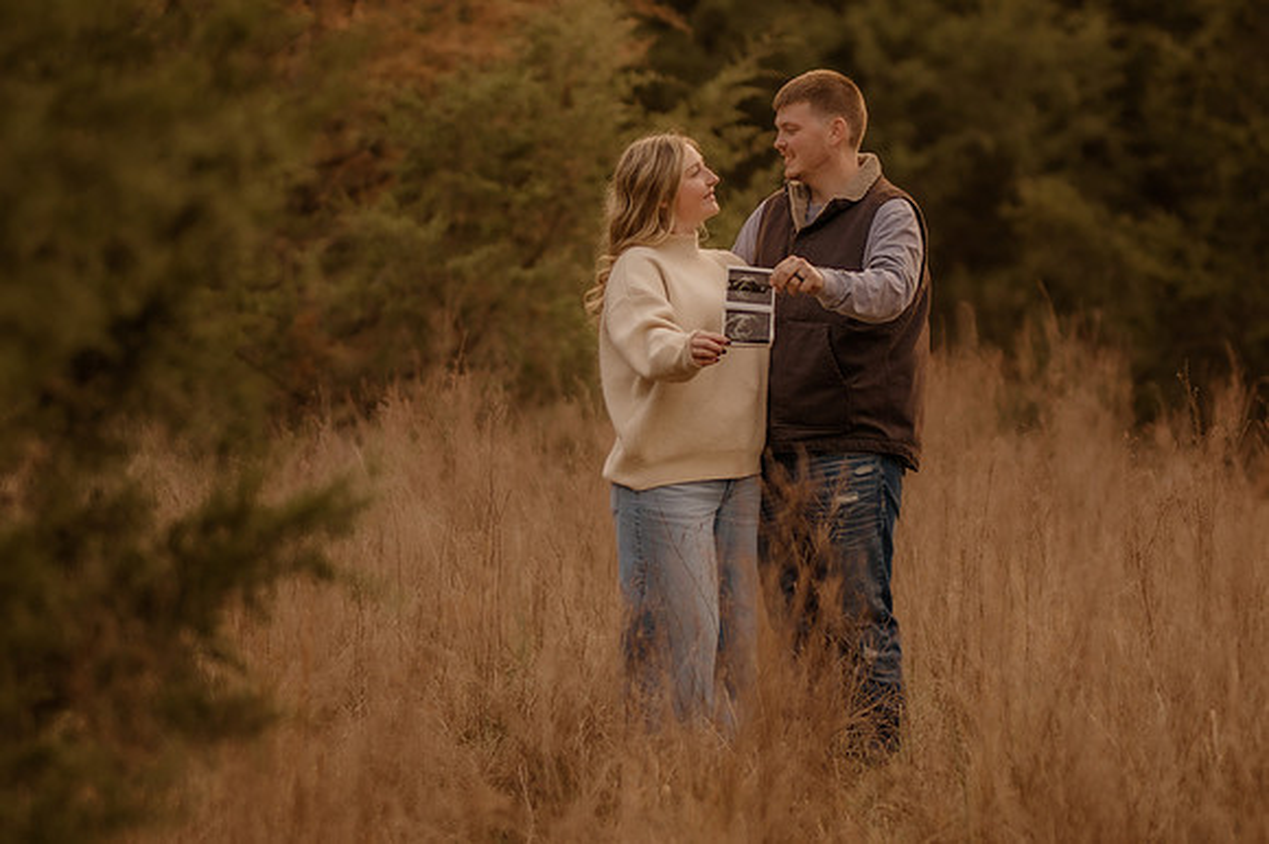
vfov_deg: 10.8
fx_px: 4474
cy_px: 422
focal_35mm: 127
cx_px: 634
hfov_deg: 16.1
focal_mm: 85
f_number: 1.4
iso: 320
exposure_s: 1/1250
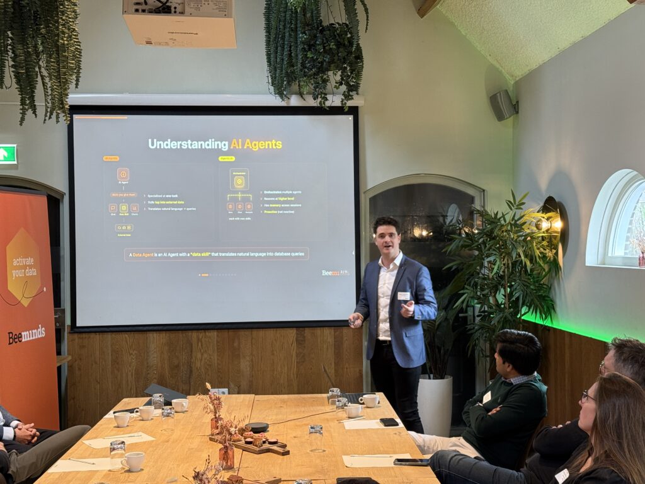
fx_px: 894
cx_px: 322
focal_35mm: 48
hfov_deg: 39.7
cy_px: 242
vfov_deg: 30.3
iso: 160
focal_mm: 6.76
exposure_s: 1/50
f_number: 1.78
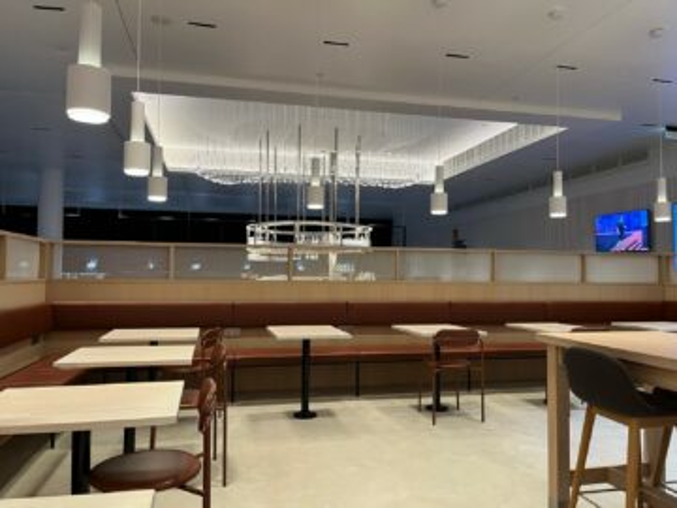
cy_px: 254
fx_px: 508
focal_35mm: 26
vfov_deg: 53.1
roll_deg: -0.5
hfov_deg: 67.3
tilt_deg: +1.2
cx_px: 338
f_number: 1.6
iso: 160
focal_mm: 5.1
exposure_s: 1/49
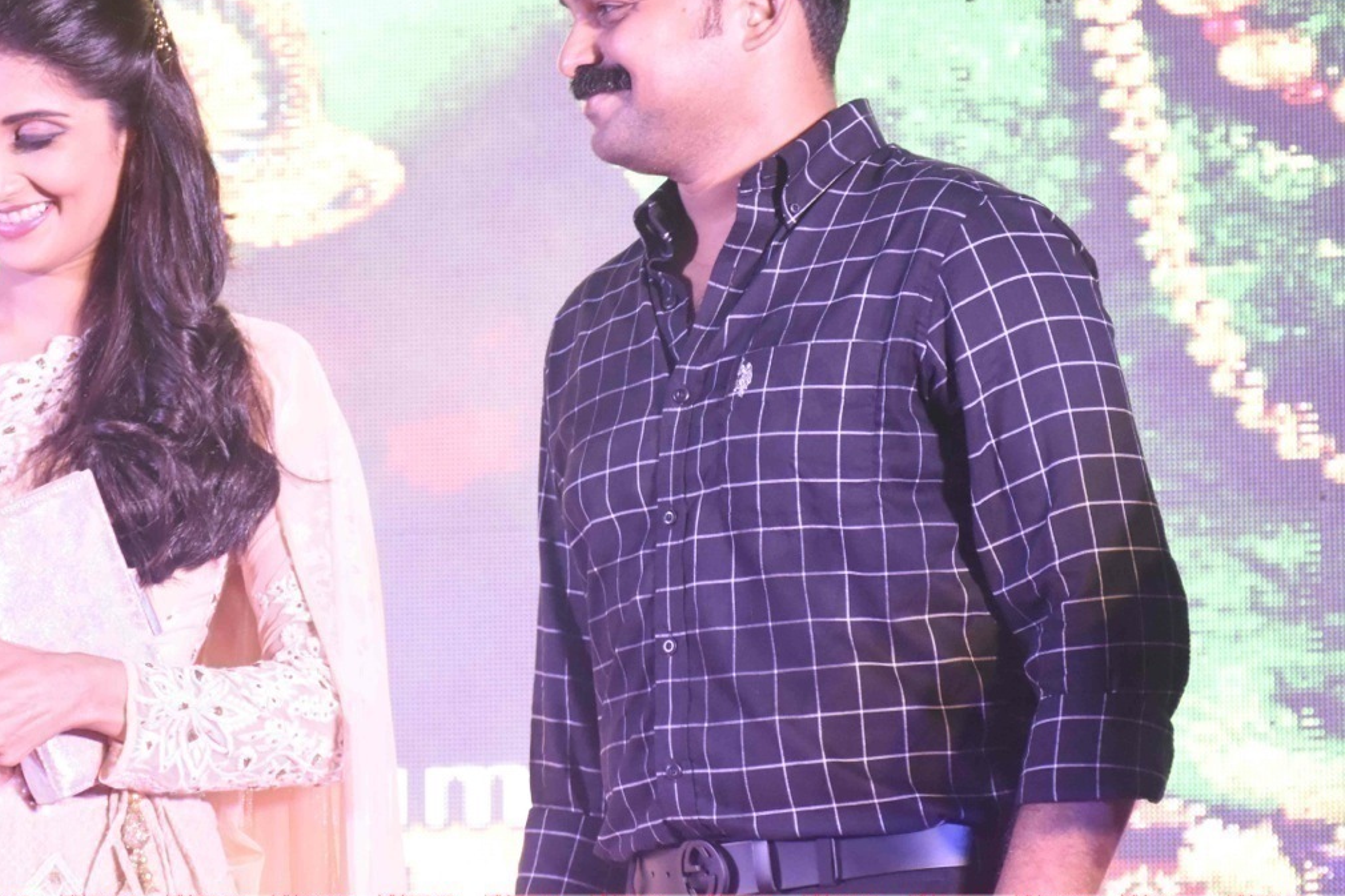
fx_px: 6600
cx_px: 415
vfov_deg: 7.8
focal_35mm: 177
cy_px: 416
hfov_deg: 11.6
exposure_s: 1/125
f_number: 6.3
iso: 4000
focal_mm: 85
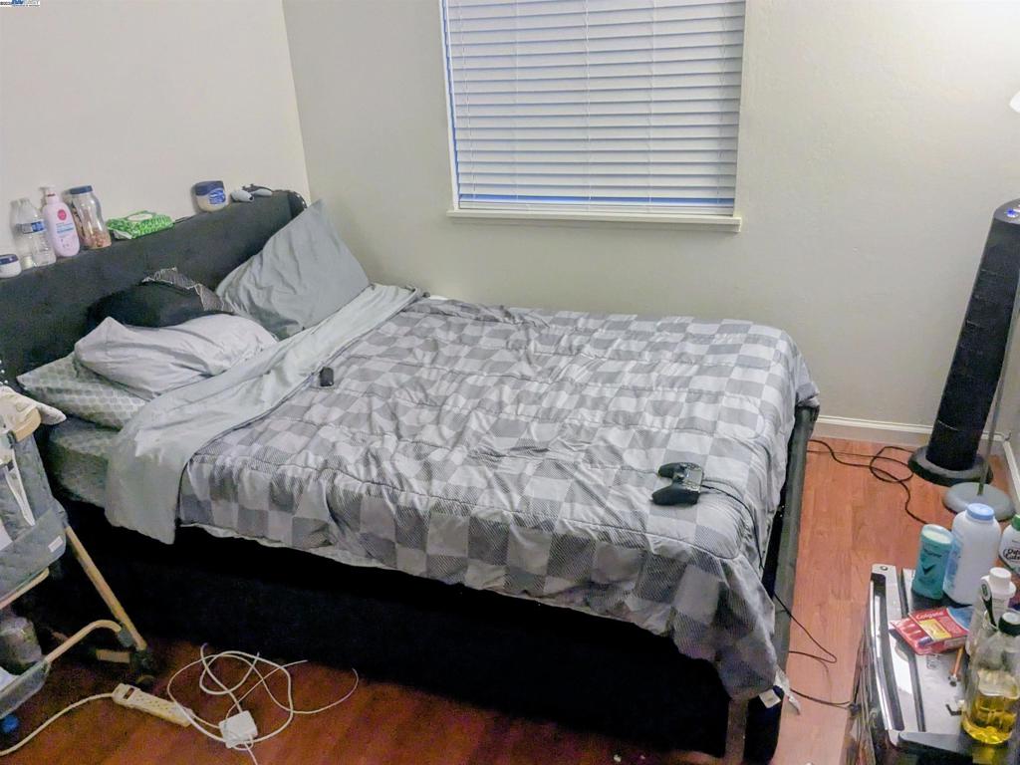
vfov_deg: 51.4
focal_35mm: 27
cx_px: 510
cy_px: 382
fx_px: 796
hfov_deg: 65.3
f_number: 1.73
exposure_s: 1/120
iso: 1239
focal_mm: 4.38
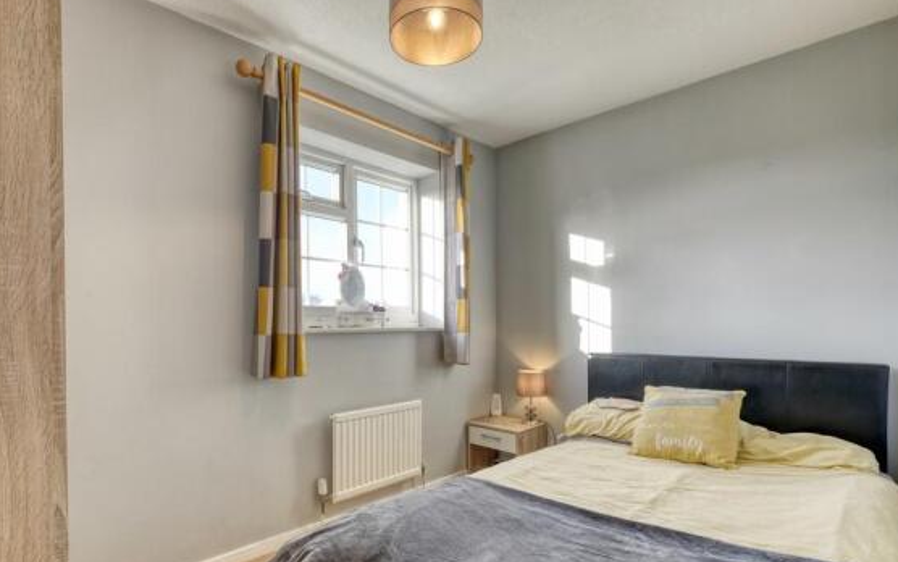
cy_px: 327
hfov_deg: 90.9
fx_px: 441
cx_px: 418
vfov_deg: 64.6
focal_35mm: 18
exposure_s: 1/25
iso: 500
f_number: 8
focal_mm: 10
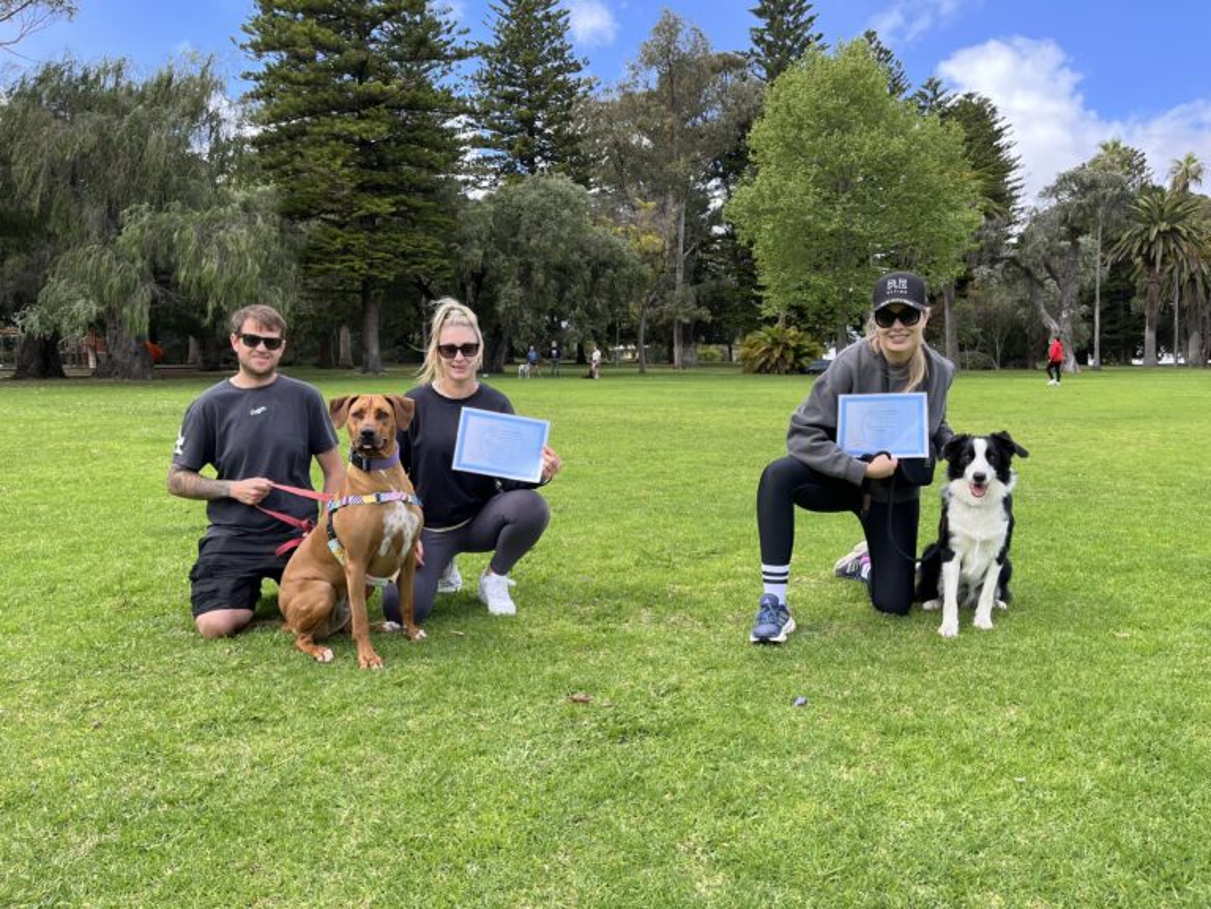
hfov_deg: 67.3
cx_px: 606
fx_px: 910
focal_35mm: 26
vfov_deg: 53.1
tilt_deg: -3.2
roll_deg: +0.6
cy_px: 454
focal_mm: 5.1
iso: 50
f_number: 1.6
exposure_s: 1/787
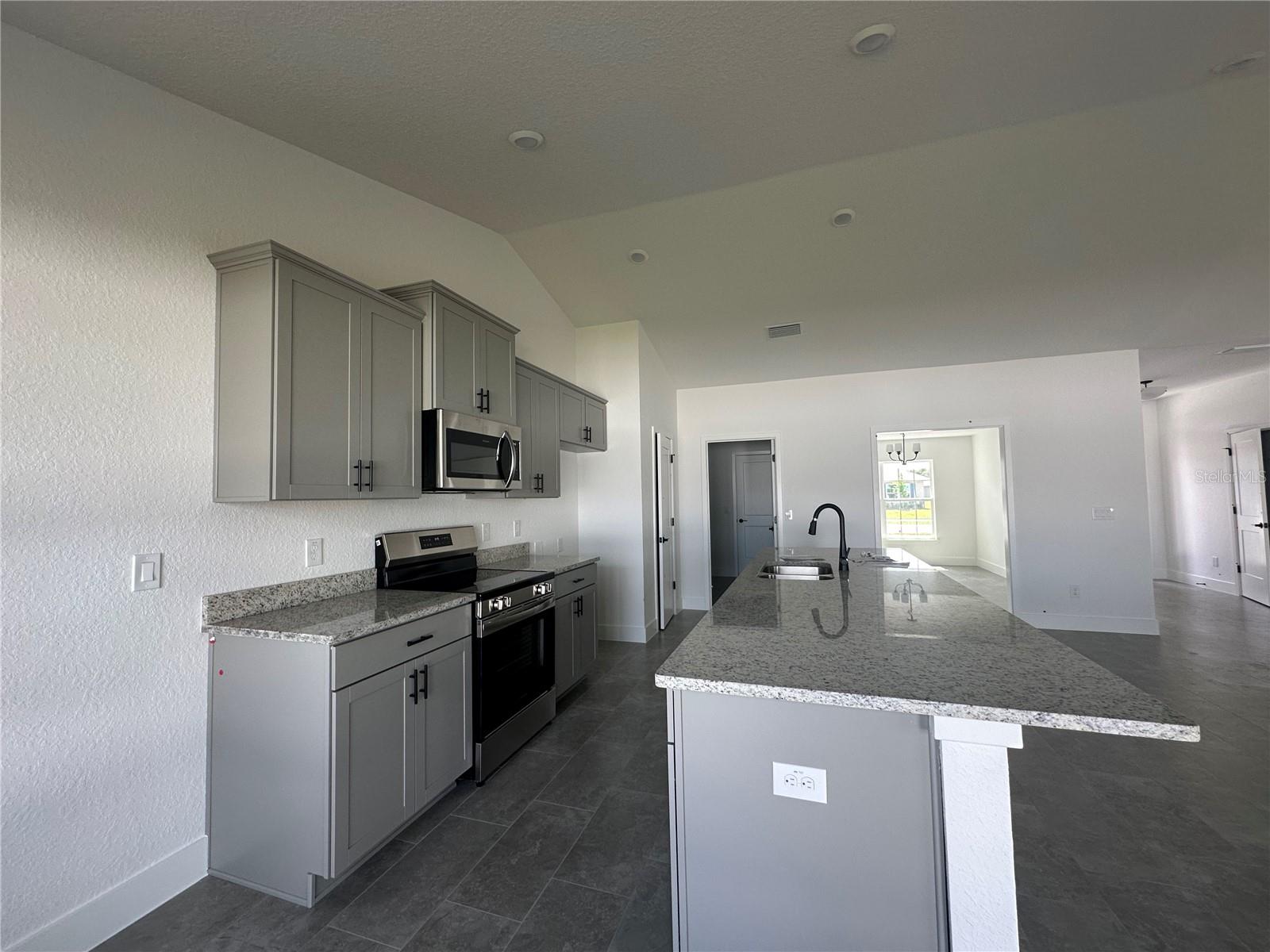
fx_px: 514
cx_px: 635
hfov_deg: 102.1
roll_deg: +1.7
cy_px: 476
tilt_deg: +2.8
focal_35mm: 14
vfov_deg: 85.7
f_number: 2.2
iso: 100
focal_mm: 2.22
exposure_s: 1/120
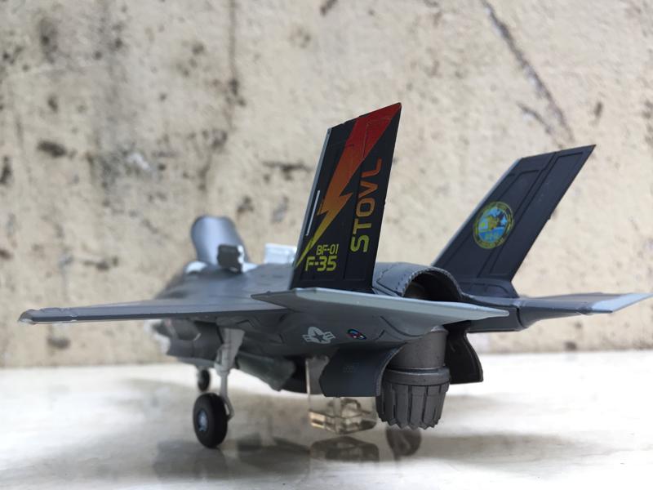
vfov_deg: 48.2
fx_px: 547
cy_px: 245
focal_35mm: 29
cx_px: 326
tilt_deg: +4.1
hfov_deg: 61.7
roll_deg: +0.2
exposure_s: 1/100
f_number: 2.2
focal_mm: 4.15
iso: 50
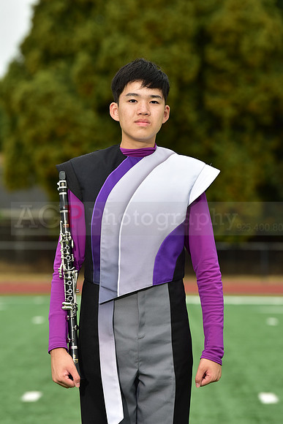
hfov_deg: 7.6
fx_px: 2121
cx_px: 142
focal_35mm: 180
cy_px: 212
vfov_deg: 11.4
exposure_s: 1/250
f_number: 5.6
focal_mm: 180
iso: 500
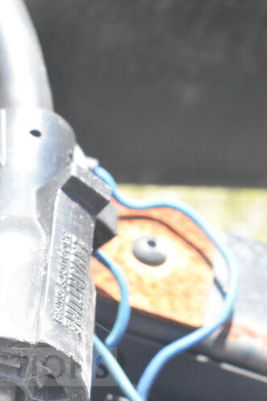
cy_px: 321
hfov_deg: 11.6
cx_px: 25
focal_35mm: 117
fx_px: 1302
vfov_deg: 17.4
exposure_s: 1/400
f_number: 10
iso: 1600
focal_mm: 42
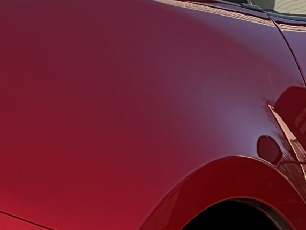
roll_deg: +0.8
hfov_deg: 5.7
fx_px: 3052
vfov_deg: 4.3
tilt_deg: -5.3
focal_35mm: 345
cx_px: 116
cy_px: 227
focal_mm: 9
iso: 32
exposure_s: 1/457
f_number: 2.8
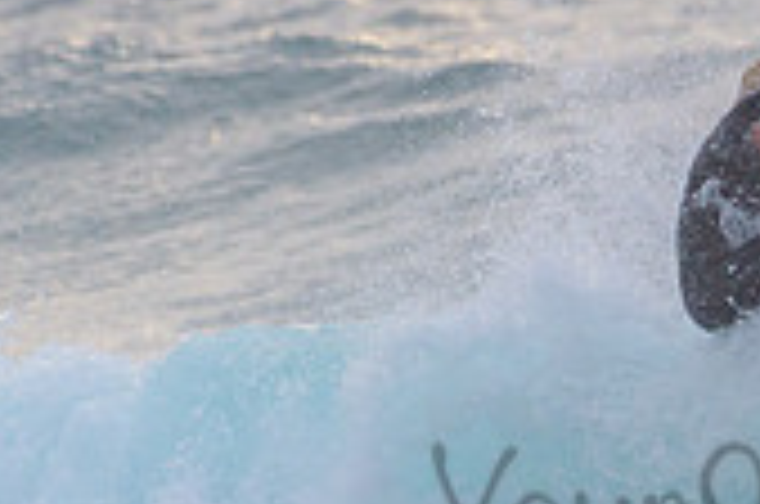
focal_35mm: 2110
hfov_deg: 1.0
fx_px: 44460
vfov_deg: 0.6
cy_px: 458
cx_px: 855
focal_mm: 500
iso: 400
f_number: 5.6
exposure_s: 1/1250
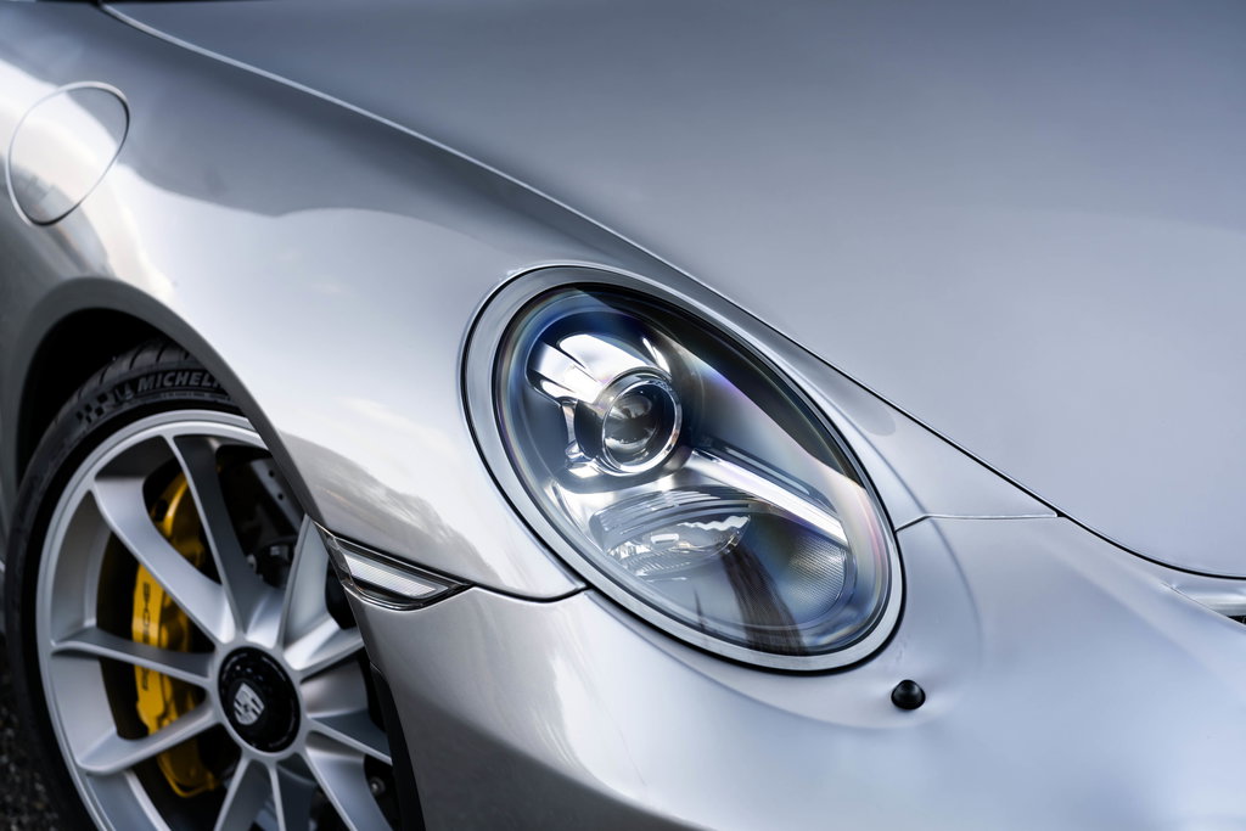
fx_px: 2942
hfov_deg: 23.9
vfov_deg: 16.1
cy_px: 416
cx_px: 623
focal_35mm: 85
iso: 250
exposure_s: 1/125
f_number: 3.2
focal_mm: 85
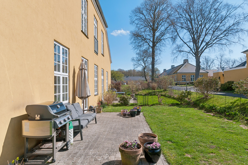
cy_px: 82
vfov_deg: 59.5
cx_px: 124
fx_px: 145
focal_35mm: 21
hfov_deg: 81.2
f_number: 10
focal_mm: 14
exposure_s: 1/640
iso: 200
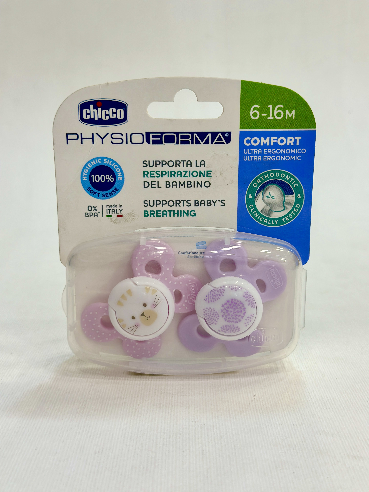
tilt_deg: -12.2
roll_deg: -0.9
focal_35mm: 48
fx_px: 682
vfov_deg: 39.7
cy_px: 246
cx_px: 184
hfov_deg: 30.3
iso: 80
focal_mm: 6.86
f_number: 1.78
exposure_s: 1/467
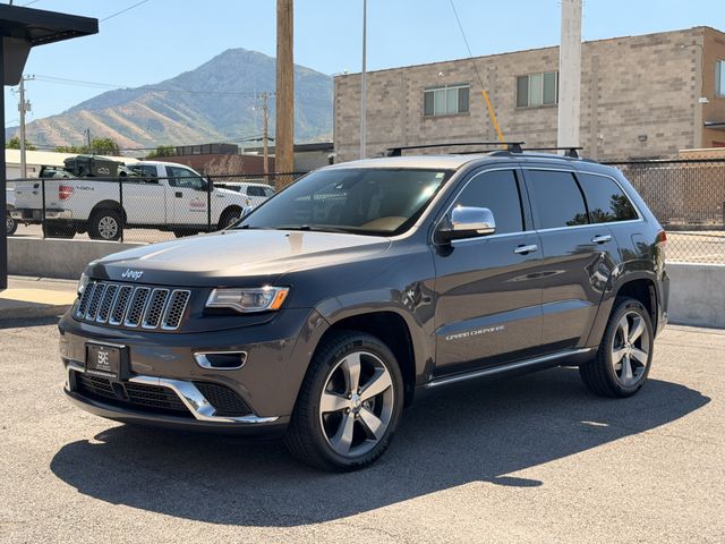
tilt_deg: -2.3
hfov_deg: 39.7
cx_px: 362
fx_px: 1005
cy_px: 272
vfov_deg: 30.3
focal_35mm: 48
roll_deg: +0.6
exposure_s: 1/1307
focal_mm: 6.76
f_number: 1.78
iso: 100
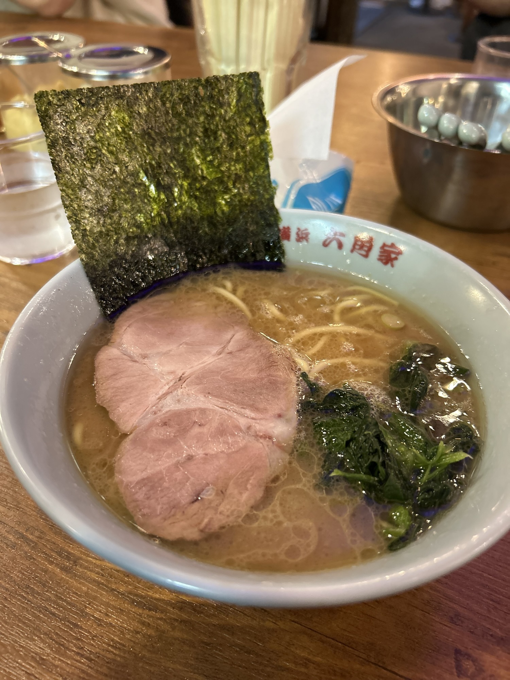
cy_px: 340
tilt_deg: -41.4
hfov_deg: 53.1
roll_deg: -1.2
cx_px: 255
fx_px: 511
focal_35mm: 26
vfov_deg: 67.3
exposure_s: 1/33
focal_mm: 5.7
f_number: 1.5
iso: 400
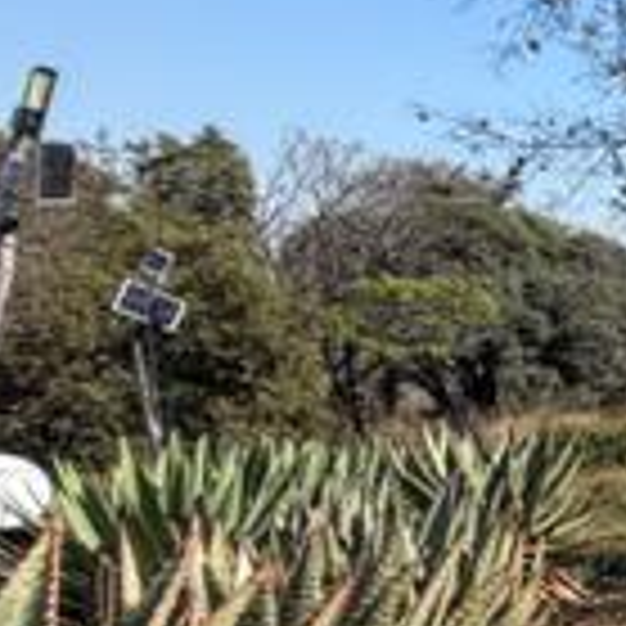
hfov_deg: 13.2
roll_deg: +0.5
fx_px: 1453
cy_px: 522
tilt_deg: -4.3
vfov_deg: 23.9
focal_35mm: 71
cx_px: 1675
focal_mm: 2.22
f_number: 2.2
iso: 32
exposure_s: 1/770
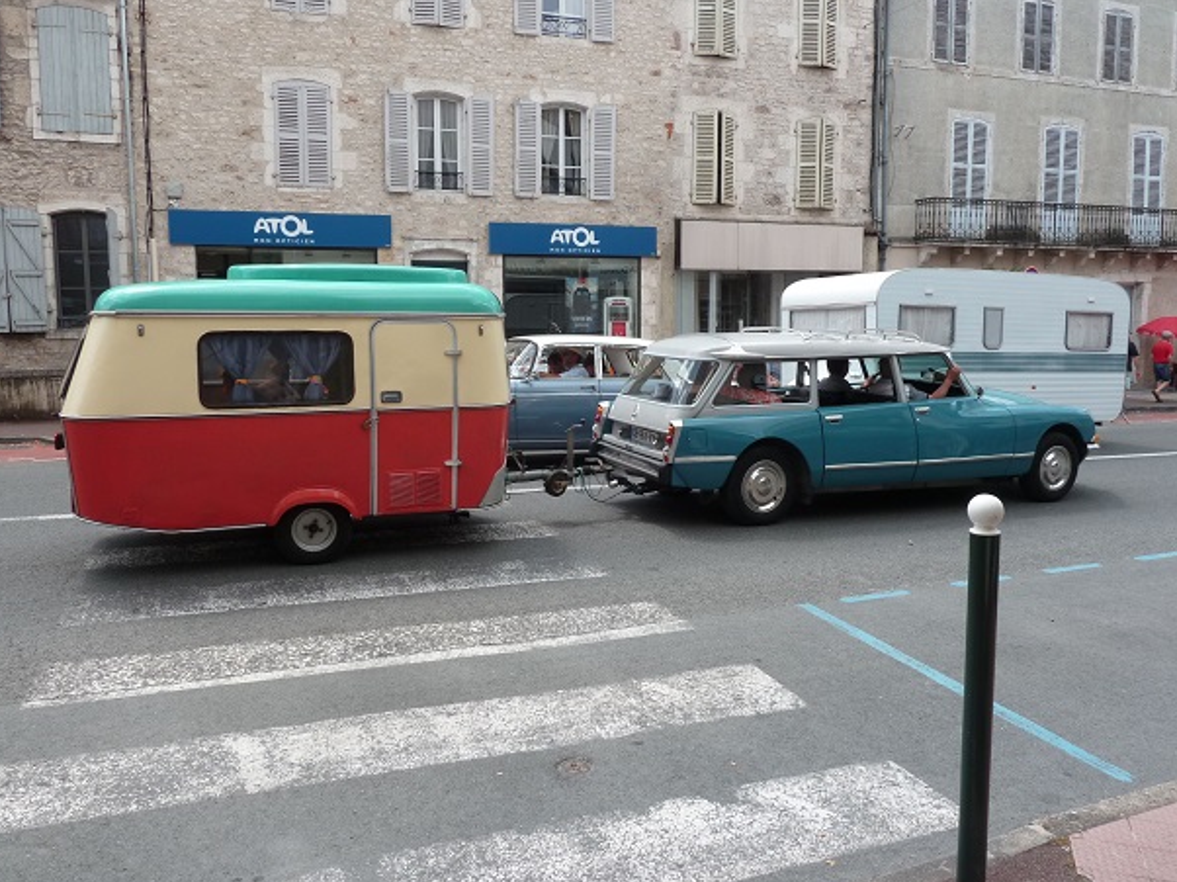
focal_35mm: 27
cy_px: 425
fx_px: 918
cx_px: 577
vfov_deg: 51.3
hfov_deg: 65.3
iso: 80
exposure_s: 1/250
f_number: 4
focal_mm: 4.1
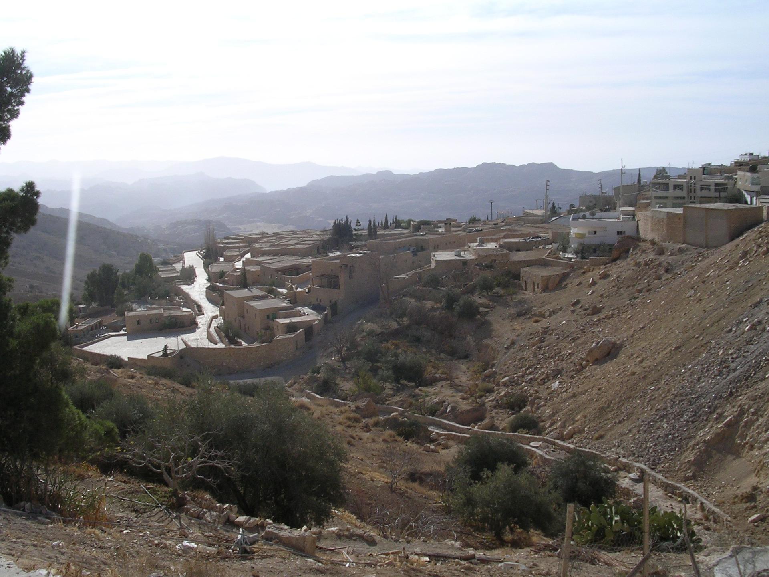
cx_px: 384
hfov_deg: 49.0
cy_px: 288
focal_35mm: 38
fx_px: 844
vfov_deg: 37.7
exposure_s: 1/426
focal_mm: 5.8
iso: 100
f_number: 5.6
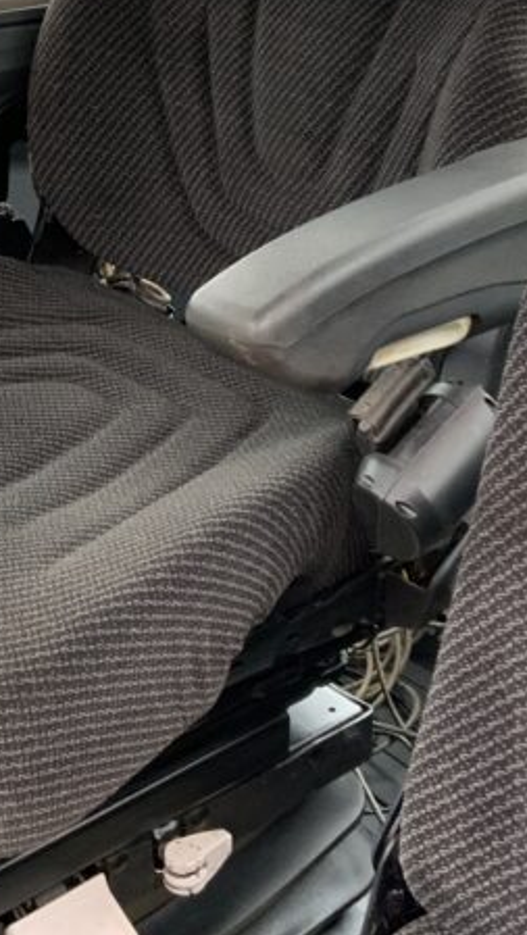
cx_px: 102
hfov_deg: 16.7
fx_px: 1786
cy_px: 273
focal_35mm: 72
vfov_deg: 29.0
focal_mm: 3
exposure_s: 1/90
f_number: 1.8
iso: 64
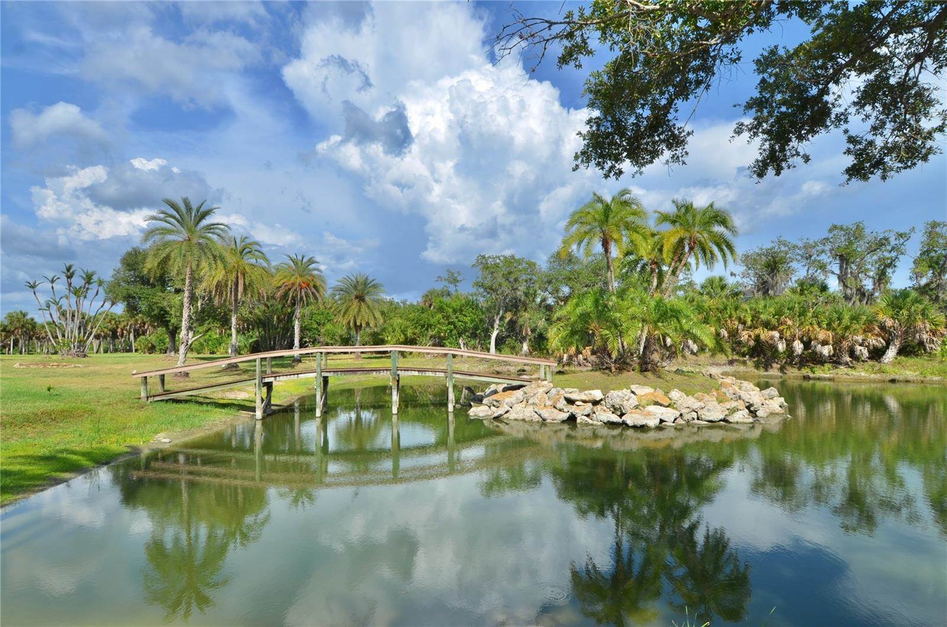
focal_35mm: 36
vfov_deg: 36.7
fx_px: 945
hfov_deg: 53.2
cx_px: 474
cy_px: 314
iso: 100
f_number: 9
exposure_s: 1/320
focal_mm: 24
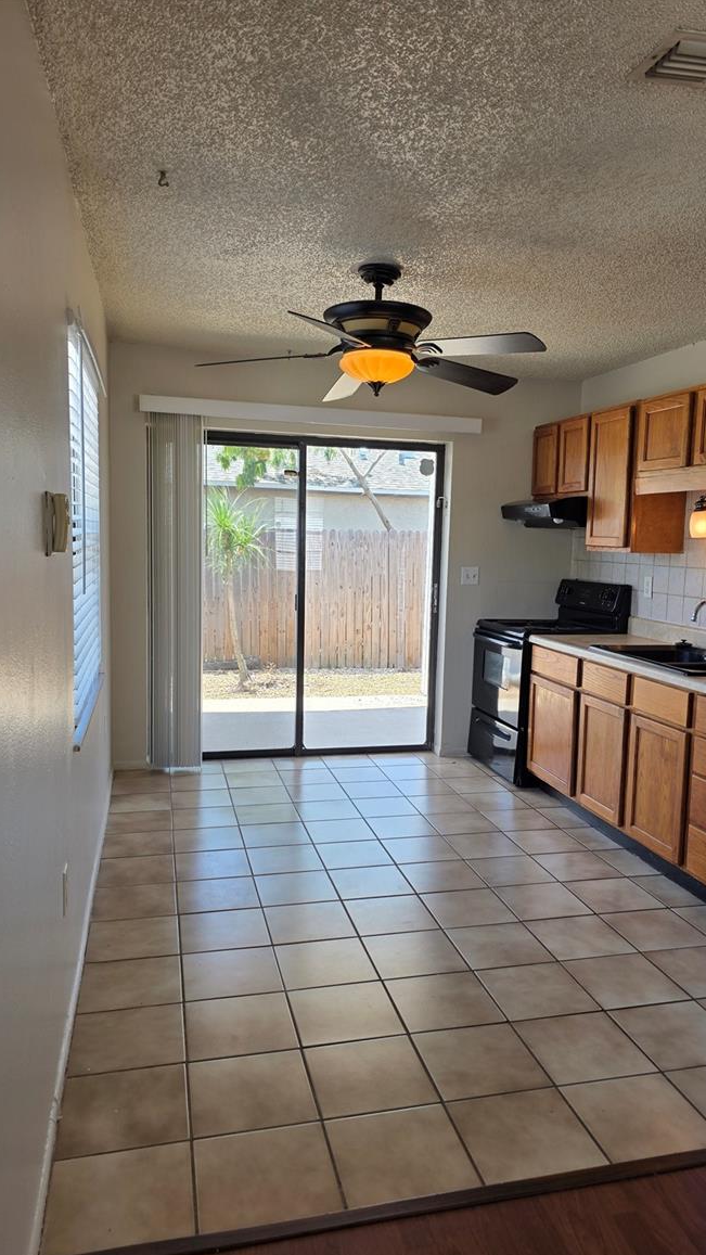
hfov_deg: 44.4
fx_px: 865
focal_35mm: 26
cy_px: 646
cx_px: 378
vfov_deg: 71.9
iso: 20
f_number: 1.7
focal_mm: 6.3
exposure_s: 1/120
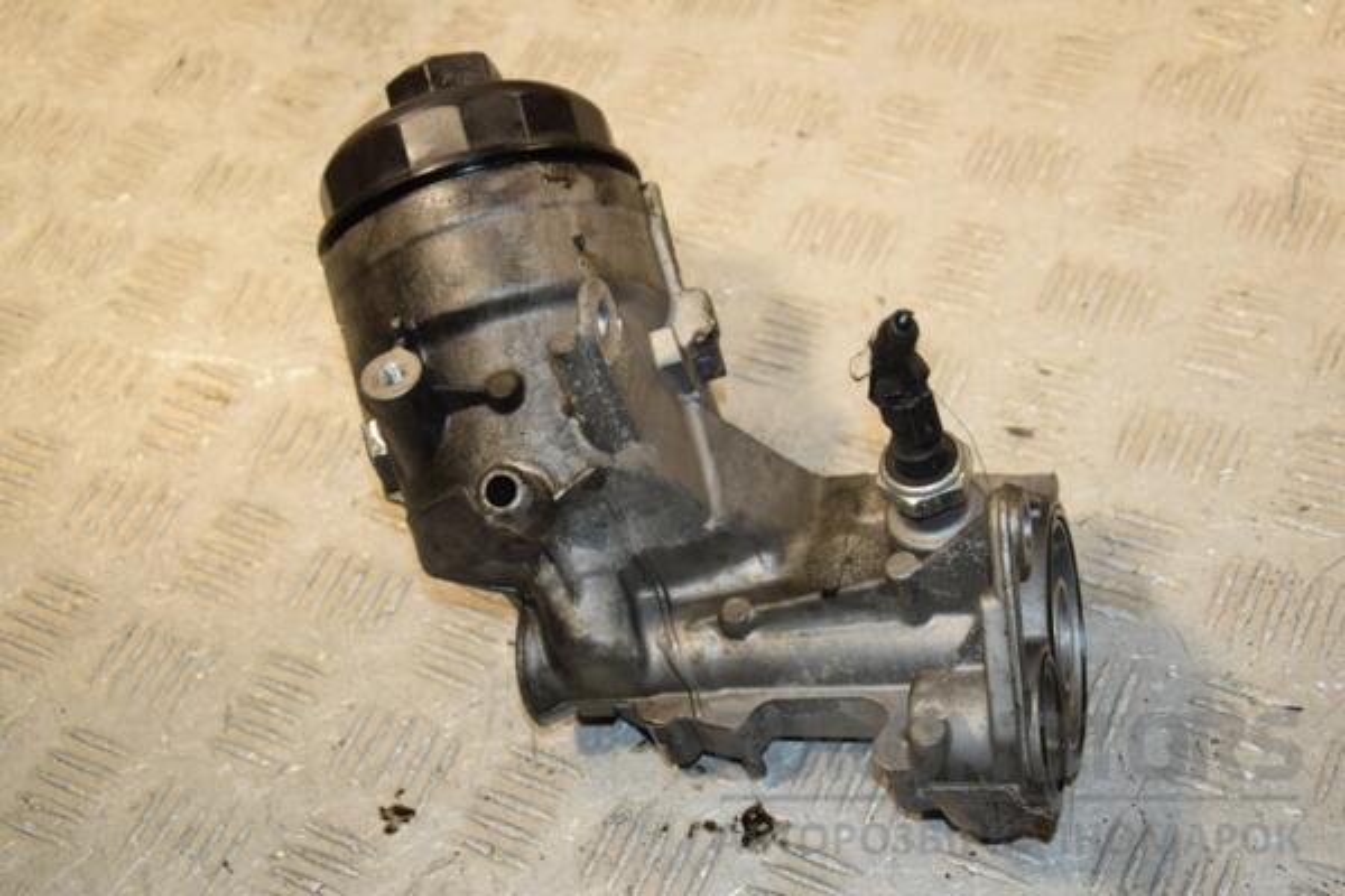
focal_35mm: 63
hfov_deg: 31.9
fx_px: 2354
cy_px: 448
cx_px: 672
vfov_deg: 21.6
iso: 800
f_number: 6.3
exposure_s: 1/200
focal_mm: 42
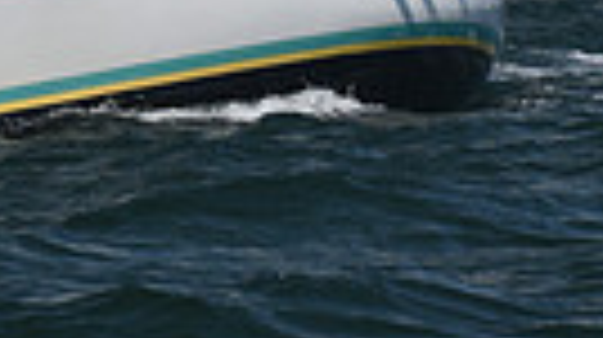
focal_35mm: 391
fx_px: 6244
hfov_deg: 5.5
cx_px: -218
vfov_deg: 3.0
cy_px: -811
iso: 250
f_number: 5.6
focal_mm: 86
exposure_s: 1/1250
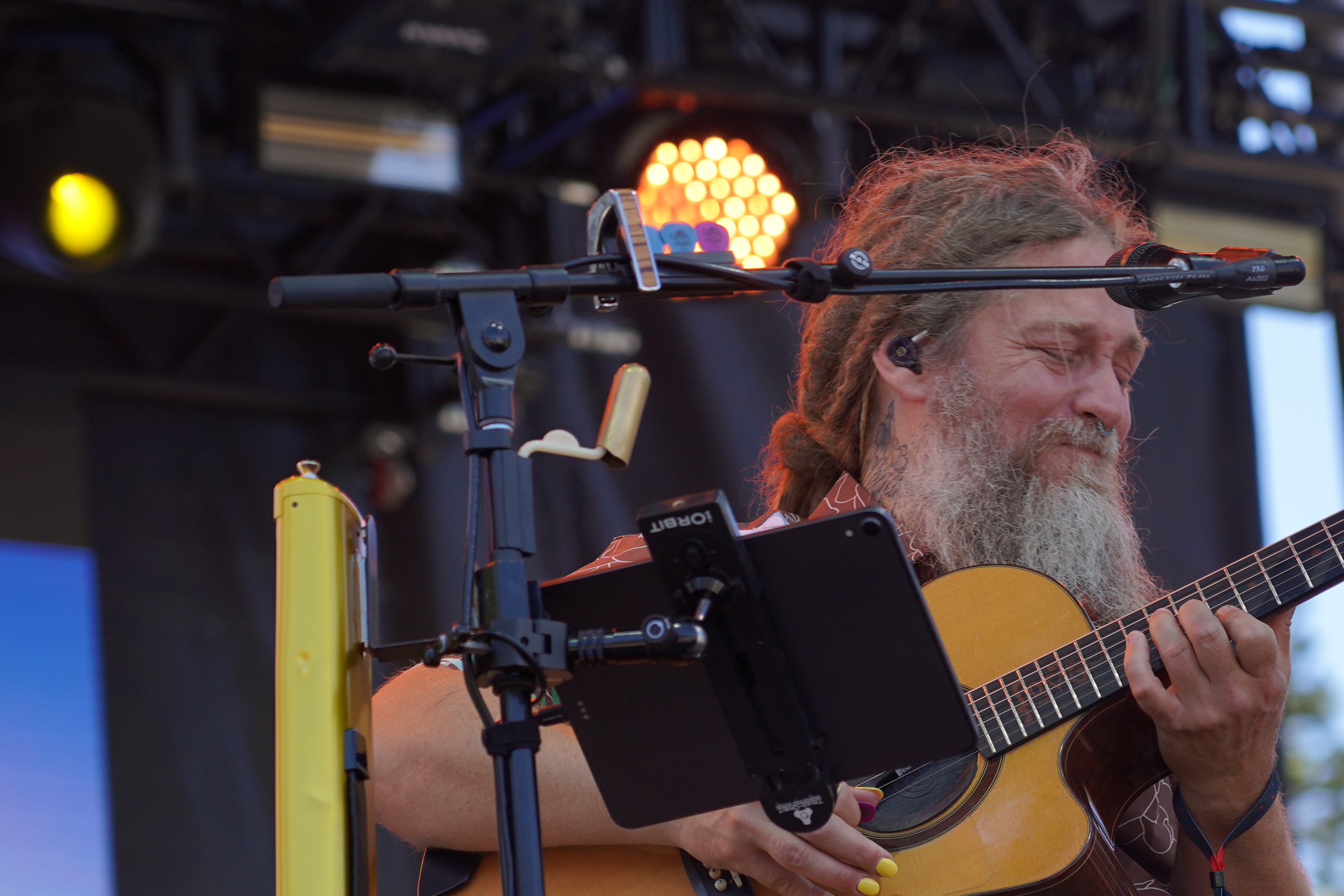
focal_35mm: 211
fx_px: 7877
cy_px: 825
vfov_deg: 6.5
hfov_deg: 9.7
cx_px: 816
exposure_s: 1/250
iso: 100
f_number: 4
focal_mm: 105
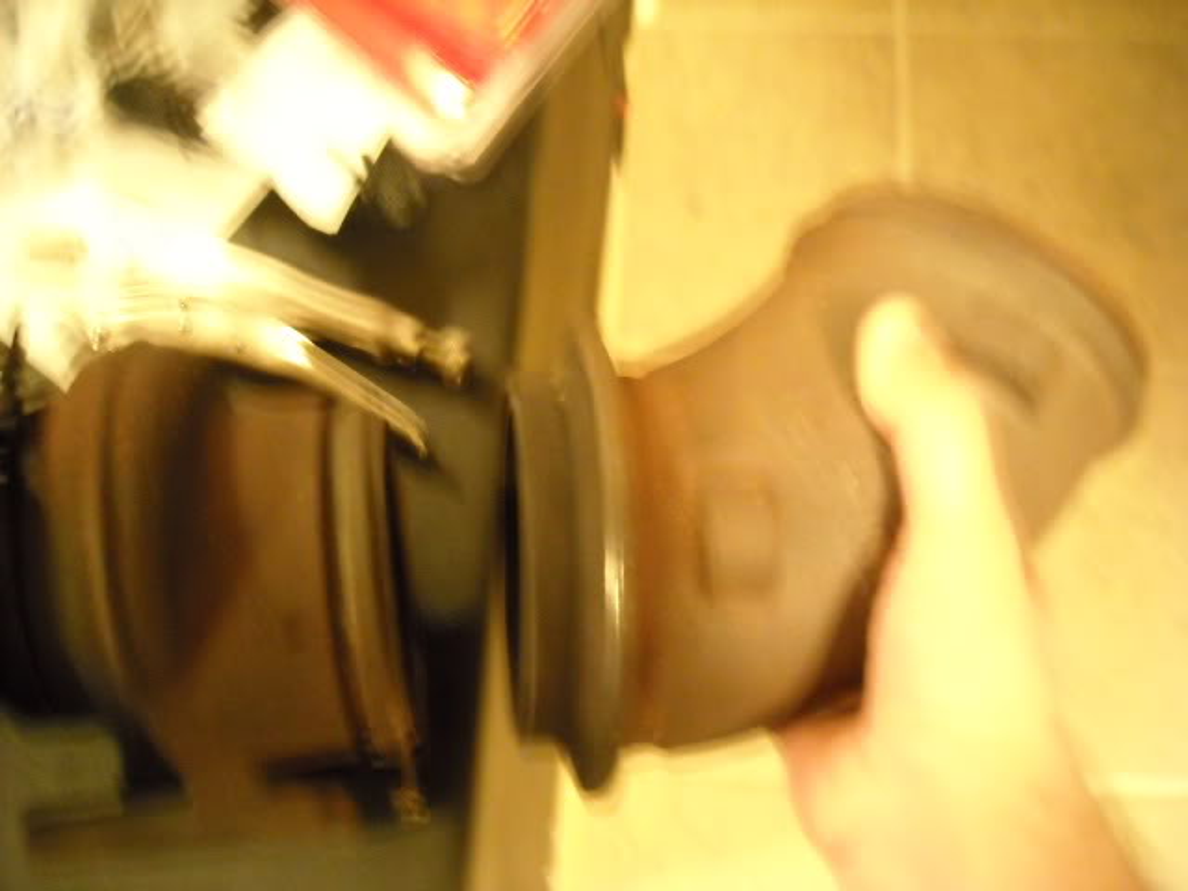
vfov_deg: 40.7
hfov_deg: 52.6
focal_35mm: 35
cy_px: 446
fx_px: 1201
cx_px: 594
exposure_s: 1/2.5
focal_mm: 5.7
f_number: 2.8
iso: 800
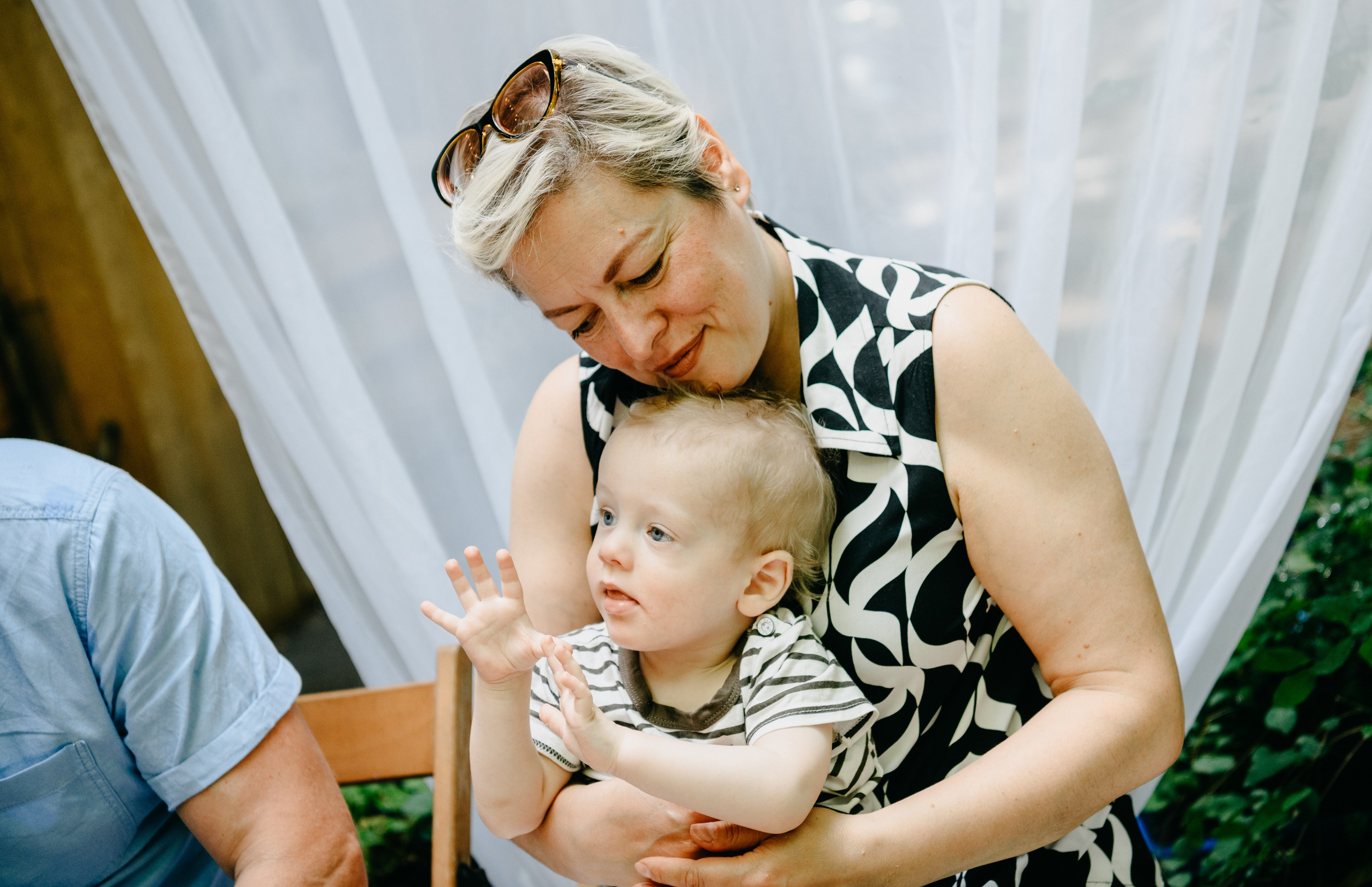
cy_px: 379
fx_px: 2202
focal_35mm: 58
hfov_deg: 34.6
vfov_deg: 22.8
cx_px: 740
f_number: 3.5
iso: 500
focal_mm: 52
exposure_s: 1/160
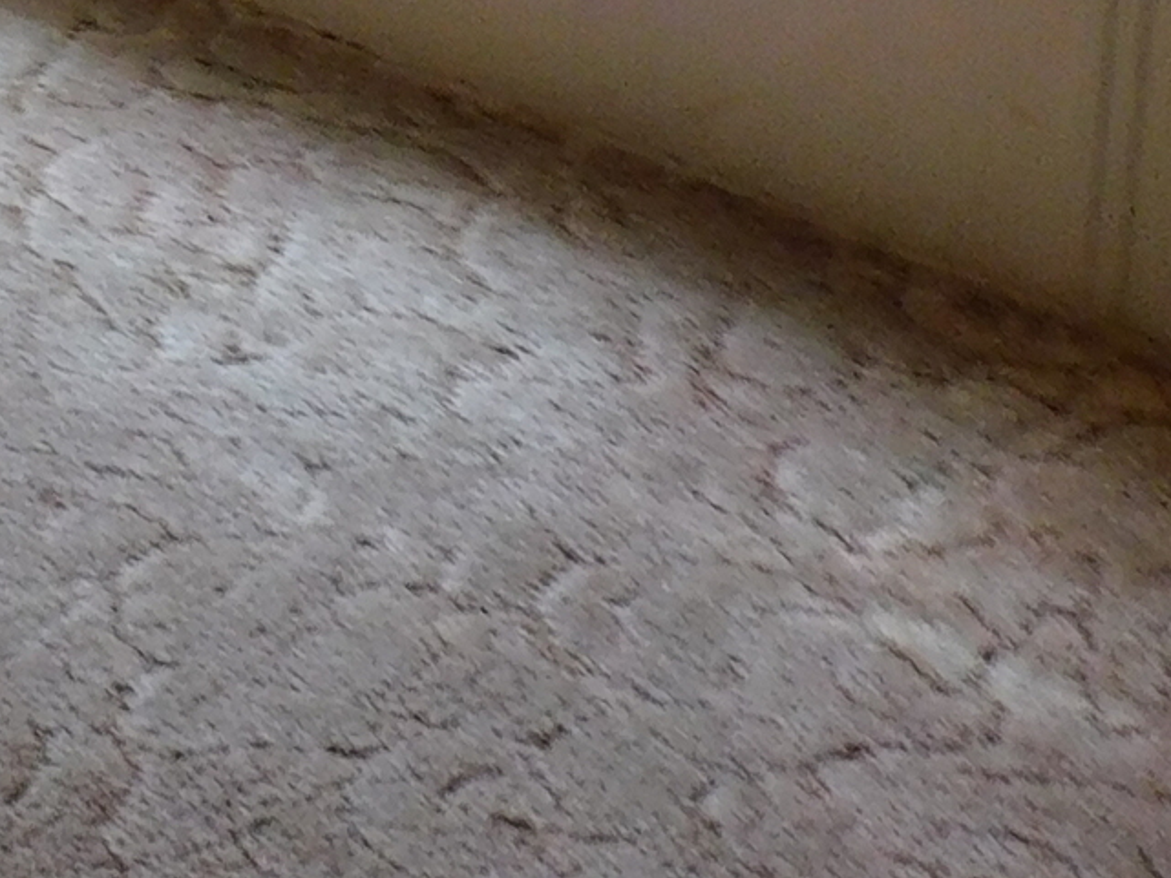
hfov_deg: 15.6
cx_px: -665
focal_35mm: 115
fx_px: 3891
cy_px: -867
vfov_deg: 11.6
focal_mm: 4.3
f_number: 3.3
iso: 220
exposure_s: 1/30
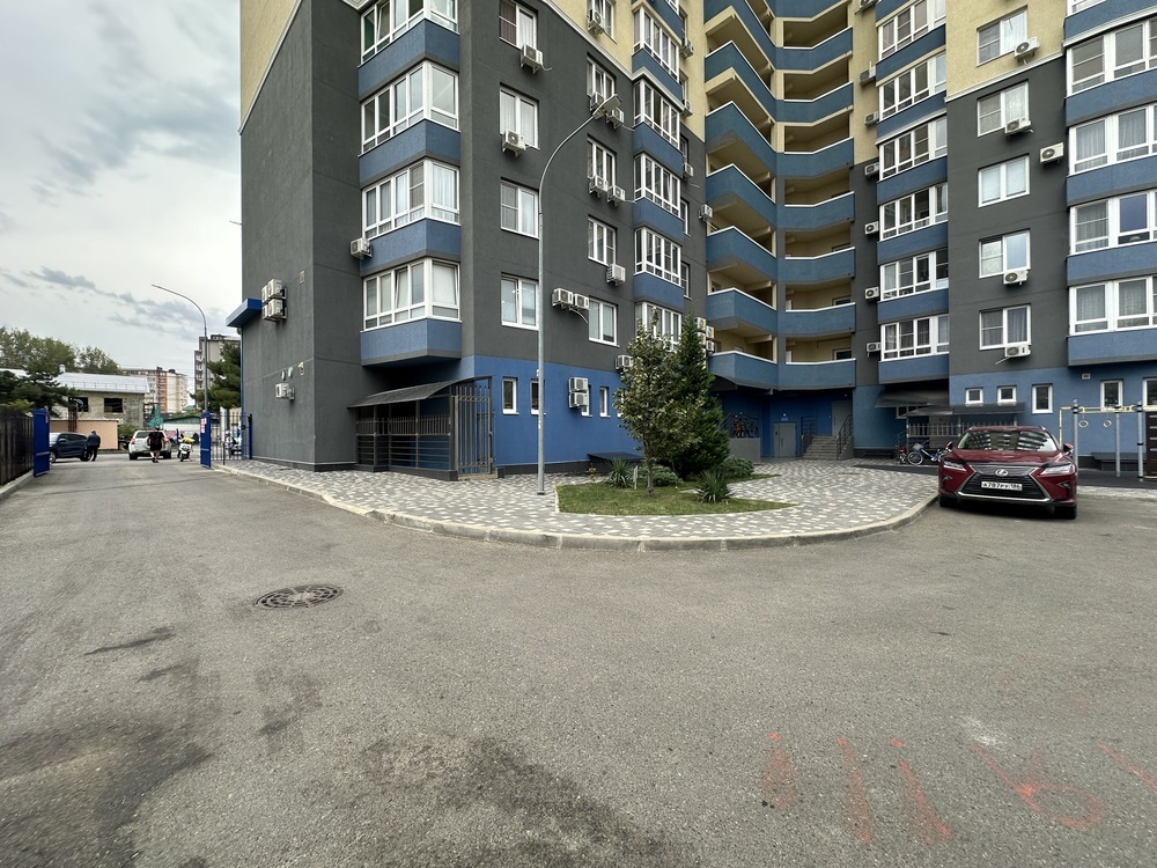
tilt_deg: +0.3
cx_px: 578
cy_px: 434
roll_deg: +1.2
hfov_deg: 102.1
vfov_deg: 85.7
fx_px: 468
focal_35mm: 14
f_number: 2.2
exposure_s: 1/388
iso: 40
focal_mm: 2.22
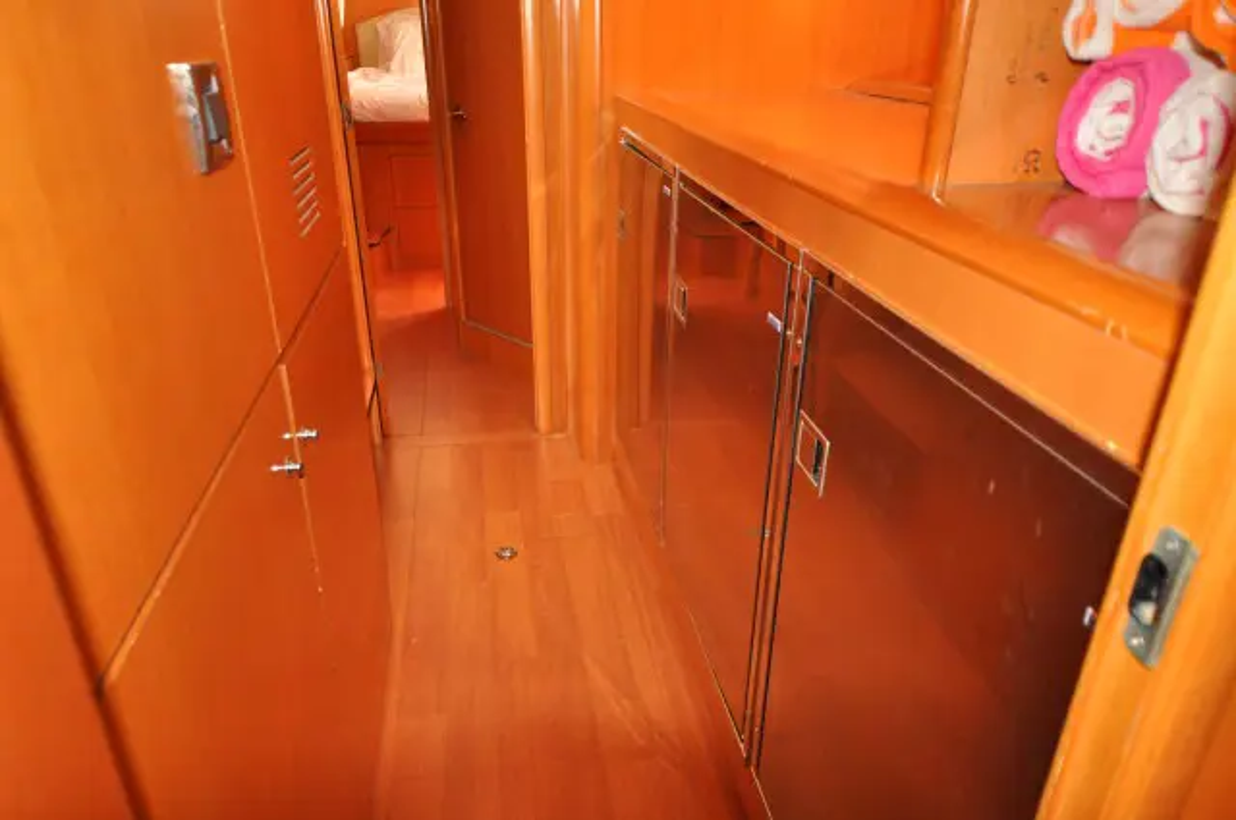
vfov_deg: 53.0
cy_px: 410
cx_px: 618
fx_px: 823
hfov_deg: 73.8
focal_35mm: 24
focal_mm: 16
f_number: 4
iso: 800
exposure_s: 1/60
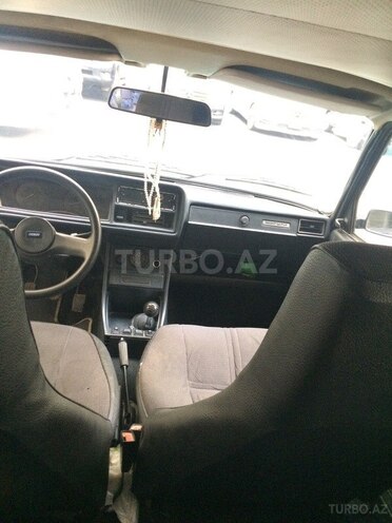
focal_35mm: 29
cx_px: 196
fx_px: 438
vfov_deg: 61.7
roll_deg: -10.3
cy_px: 262
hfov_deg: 48.2
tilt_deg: -25.1
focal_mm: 4.15
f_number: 2.2
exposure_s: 1/17
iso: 320
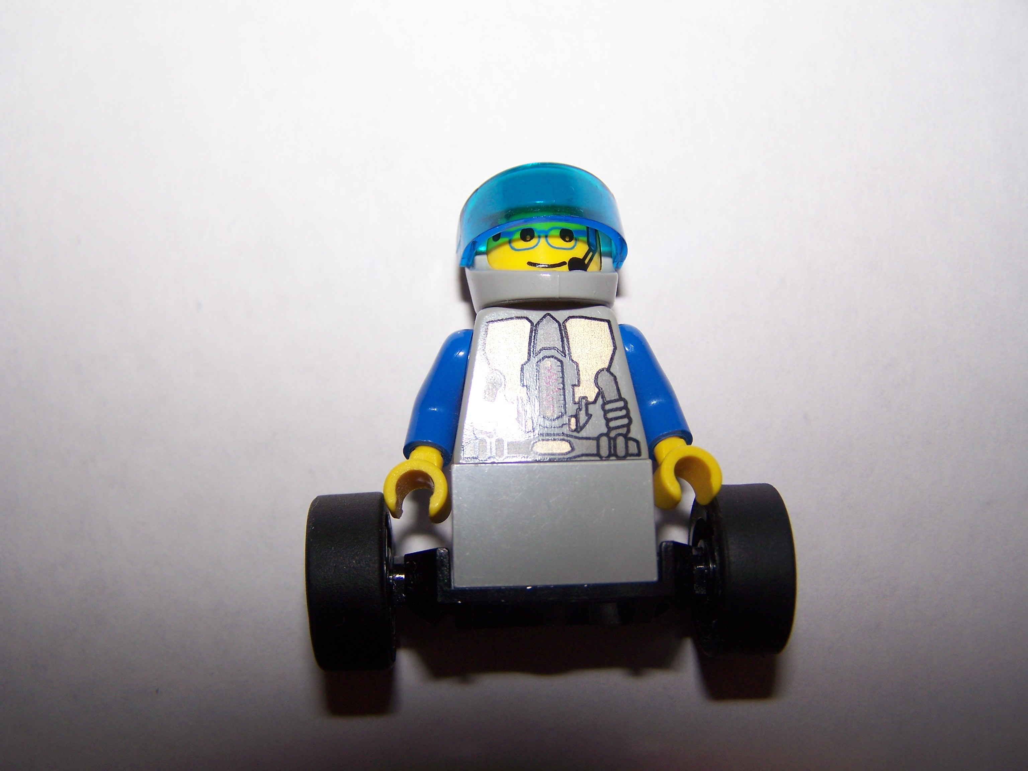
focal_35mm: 38
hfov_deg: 49.0
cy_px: 386
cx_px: 514
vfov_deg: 37.7
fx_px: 1128
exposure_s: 1/60
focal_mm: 6.3
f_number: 2.8
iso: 80
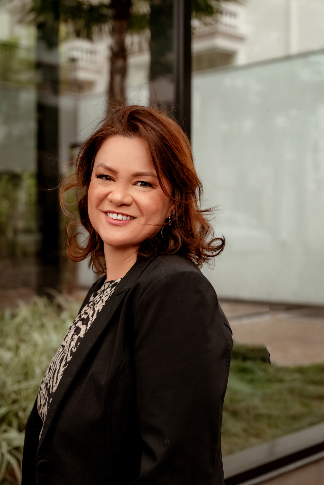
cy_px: 242
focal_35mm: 50
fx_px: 674
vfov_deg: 39.6
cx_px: 162
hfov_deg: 27.0
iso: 2000
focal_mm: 50
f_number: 3.5
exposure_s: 1/320
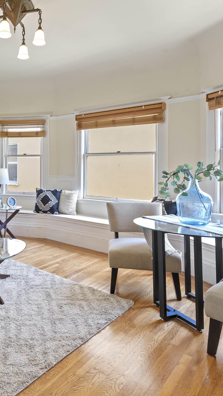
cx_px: 22
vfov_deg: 73.4
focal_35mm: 25
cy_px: 200
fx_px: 266
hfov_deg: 41.9
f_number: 10
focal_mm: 15.8
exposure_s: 1/1.67
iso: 200
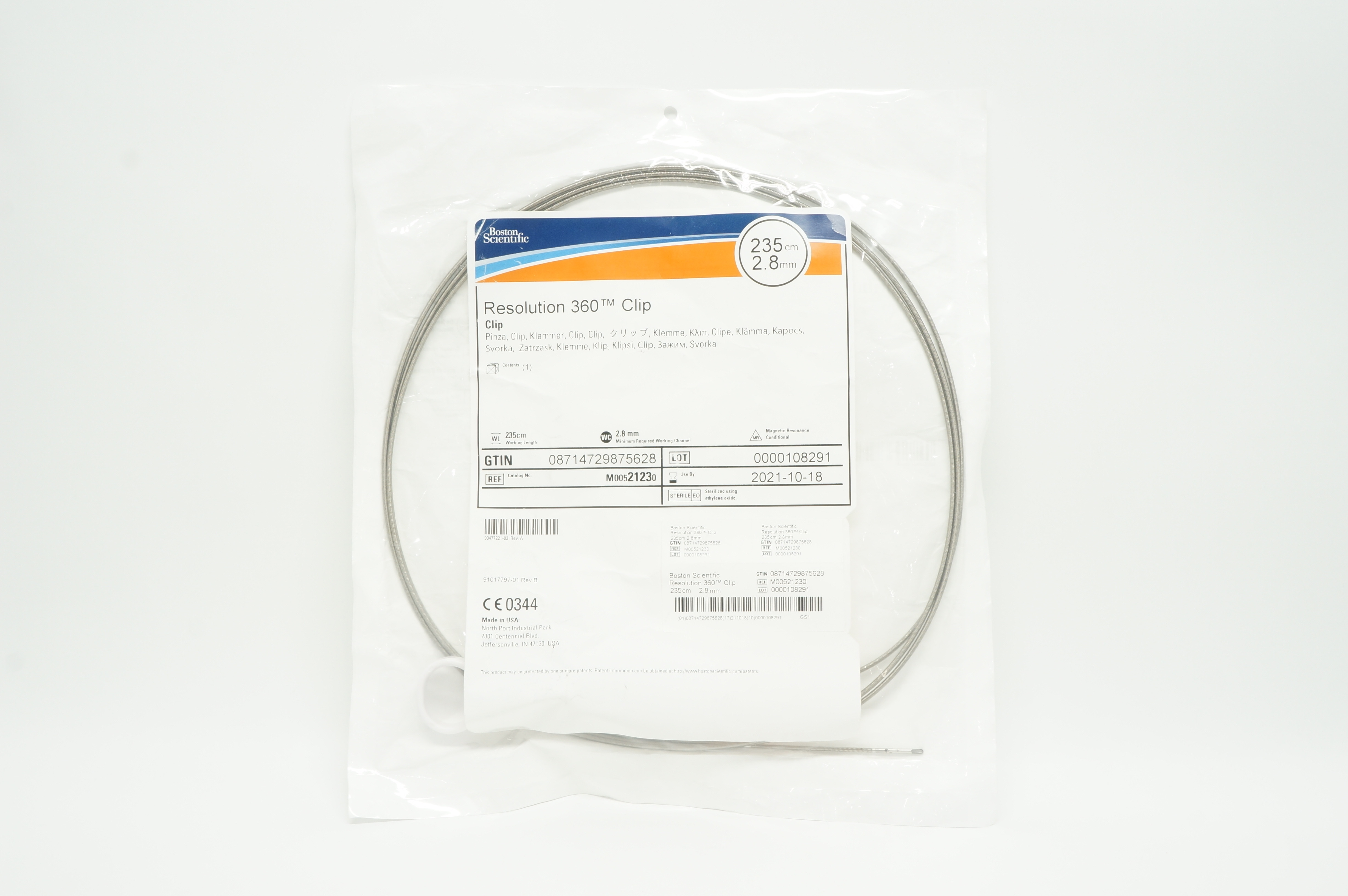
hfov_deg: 51.3
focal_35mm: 38
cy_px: 448
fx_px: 1403
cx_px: 674
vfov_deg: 35.4
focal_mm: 25
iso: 400
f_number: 11
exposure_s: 1/15
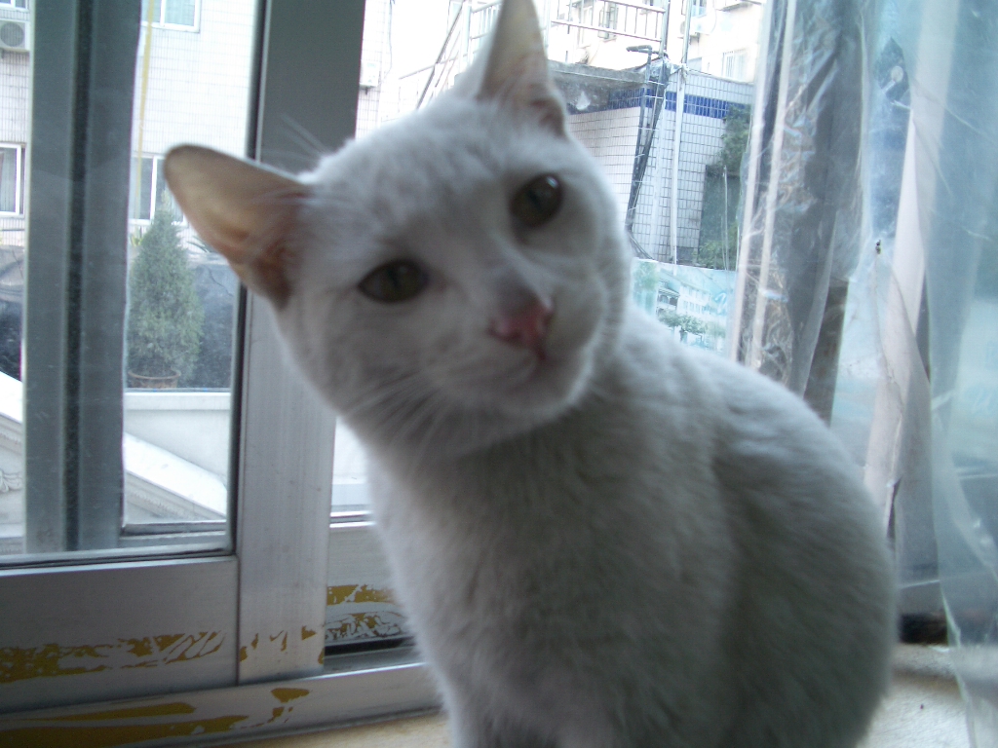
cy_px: 374
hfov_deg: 52.6
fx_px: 1009
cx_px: 499
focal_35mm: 35
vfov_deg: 40.7
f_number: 2.6
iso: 50
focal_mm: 5.8
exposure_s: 1/80
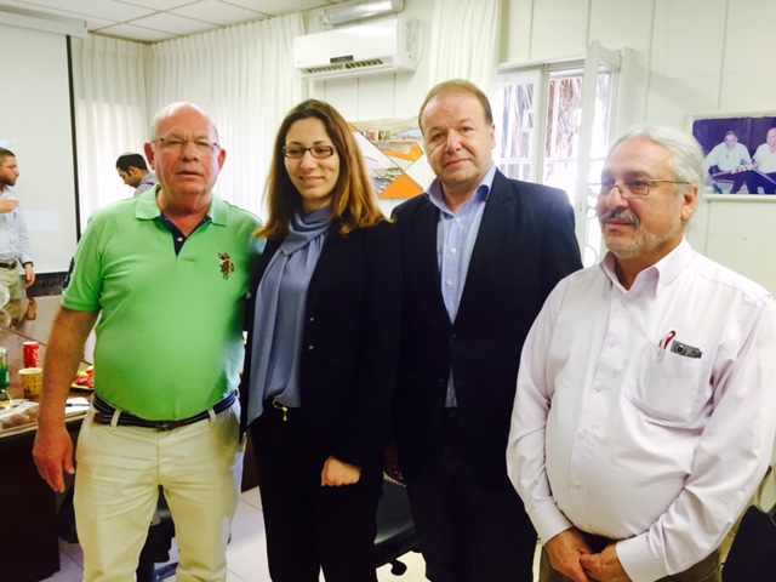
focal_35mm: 29
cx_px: 388
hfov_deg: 61.7
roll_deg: -2.2
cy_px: 291
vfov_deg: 48.2
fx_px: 650
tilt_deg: -9.0
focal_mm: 4.15
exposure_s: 1/30
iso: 40
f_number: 2.2
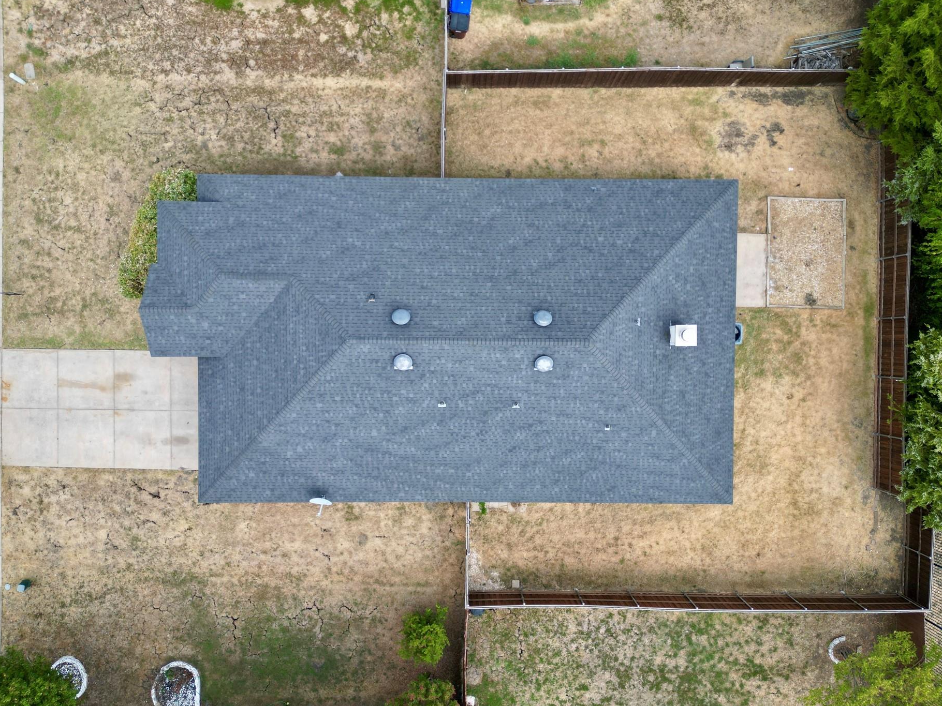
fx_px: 735
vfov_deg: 51.3
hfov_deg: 65.3
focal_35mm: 27
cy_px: 367
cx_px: 474
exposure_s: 1/800
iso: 100
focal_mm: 6.72
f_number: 1.7
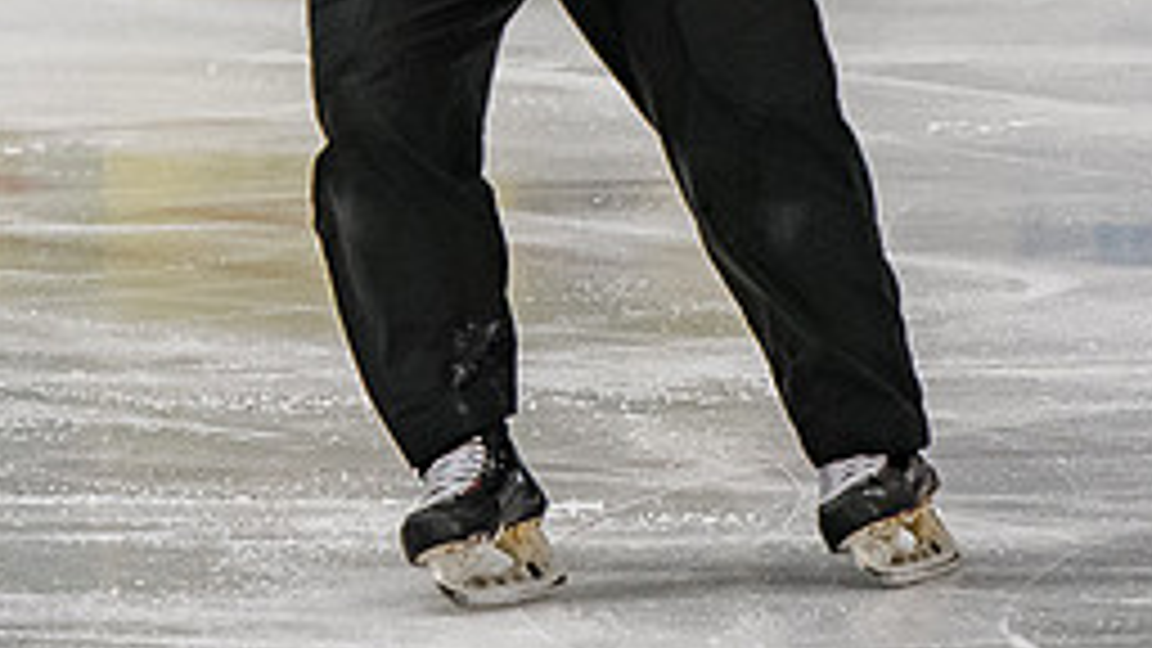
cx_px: 305
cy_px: -353
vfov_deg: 1.4
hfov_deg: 2.4
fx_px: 27156
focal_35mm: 889
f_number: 3.2
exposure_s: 1/800
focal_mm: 190
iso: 1600
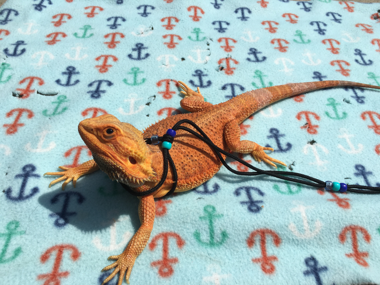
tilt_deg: -50.0
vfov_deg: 48.2
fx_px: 318
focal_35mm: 29
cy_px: 142
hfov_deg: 61.7
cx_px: 190
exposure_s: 1/3344
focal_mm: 4.15
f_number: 2.2
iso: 25
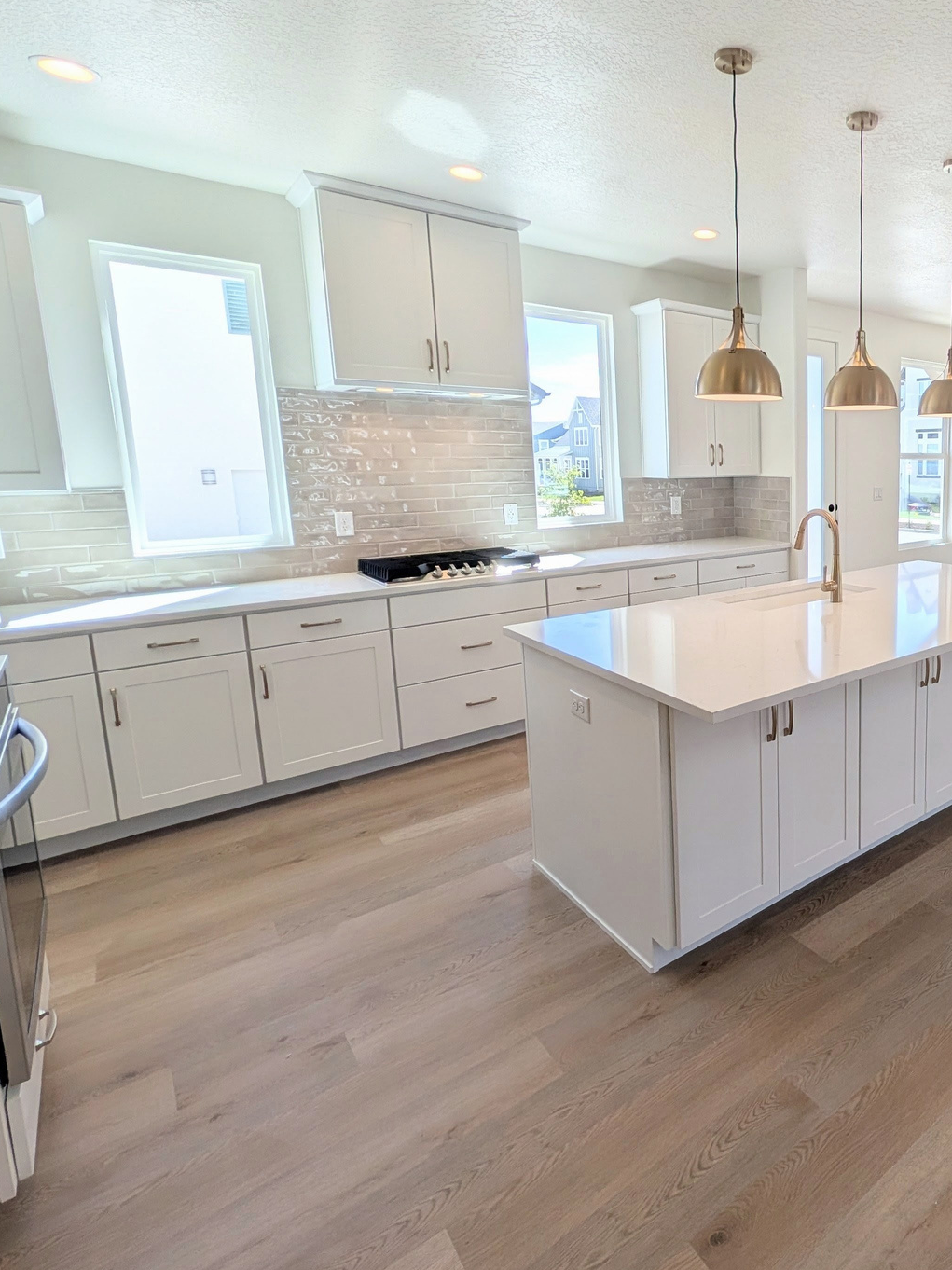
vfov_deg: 87.4
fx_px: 660
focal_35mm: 18
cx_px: 820
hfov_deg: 62.5
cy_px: 564
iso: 83
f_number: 1.7
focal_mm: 2.02
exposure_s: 1/976
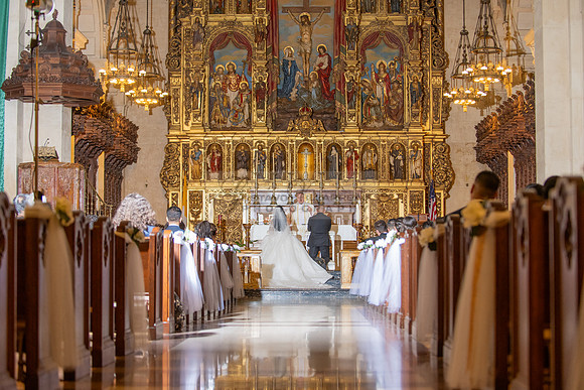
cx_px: 283
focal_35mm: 72
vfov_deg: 18.9
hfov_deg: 28.0
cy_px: 200
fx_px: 1170
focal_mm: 70
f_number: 2.8
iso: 1000
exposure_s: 1/200
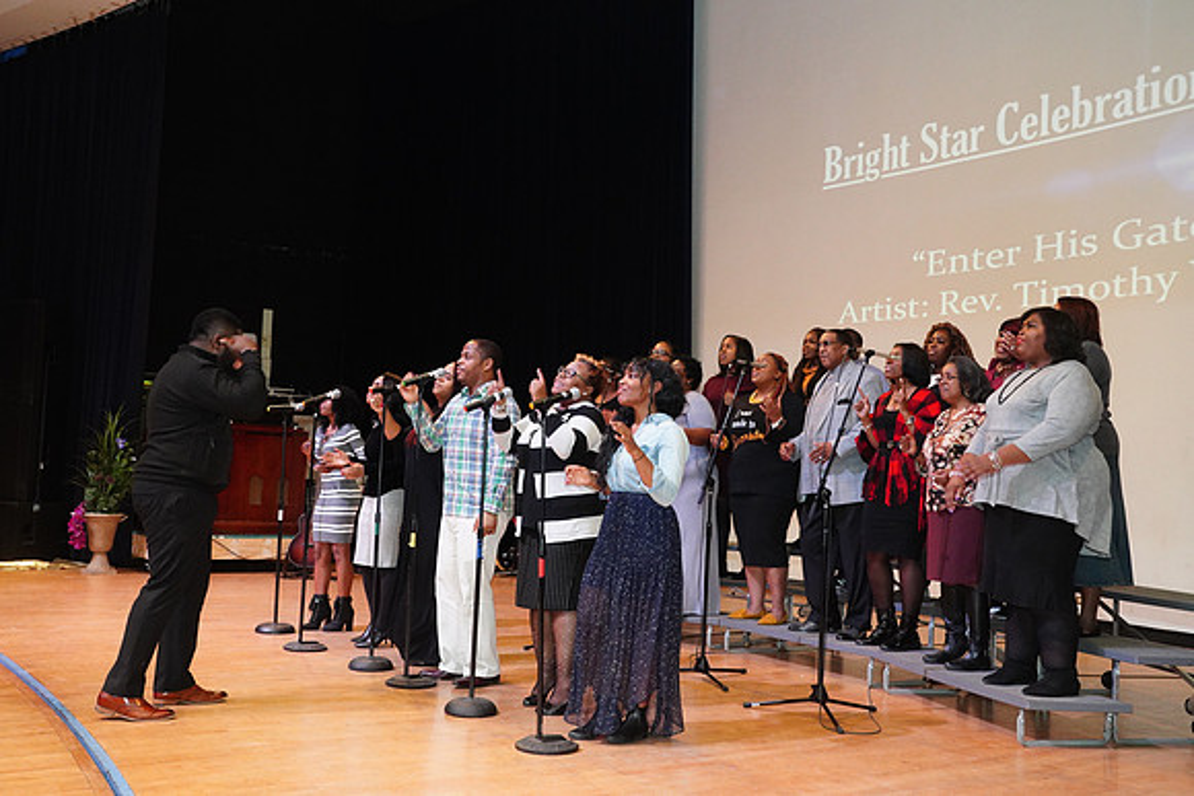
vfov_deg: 36.9
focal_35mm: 36
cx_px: 597
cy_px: 398
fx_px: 1194
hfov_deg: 53.1
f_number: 5.6
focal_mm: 36
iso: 8000
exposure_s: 1/100
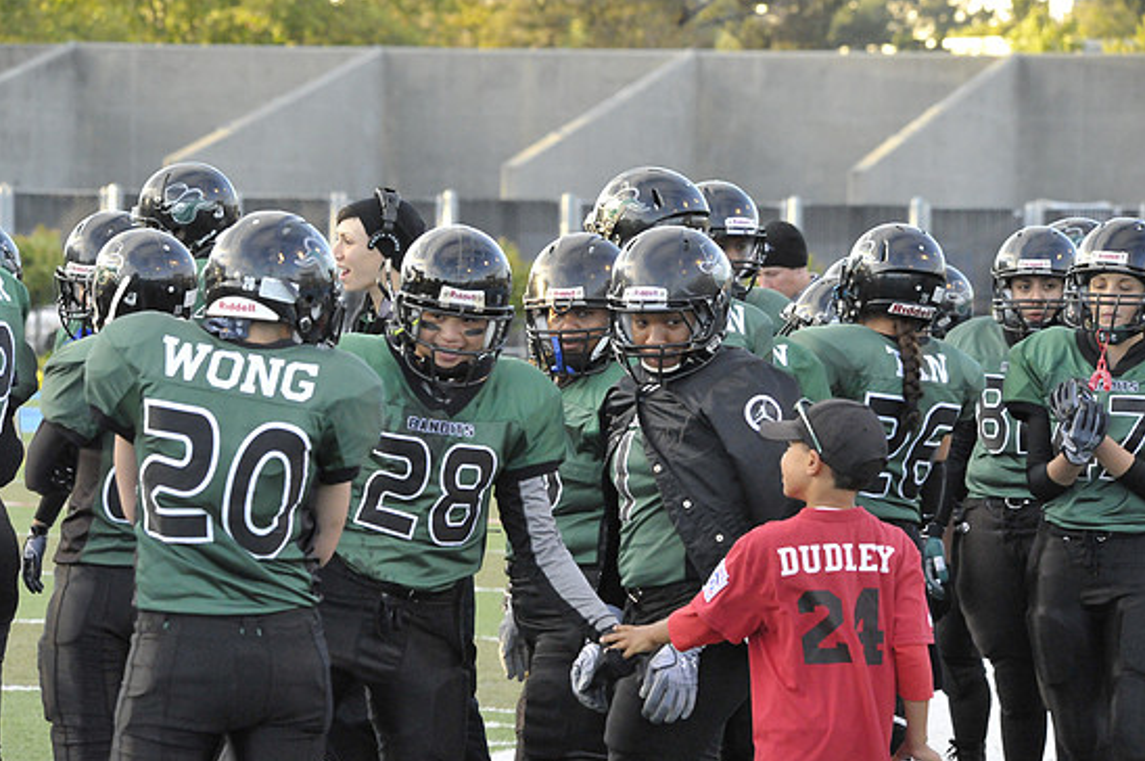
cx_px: 550
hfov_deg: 8.8
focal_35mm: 233
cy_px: 401
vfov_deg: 5.9
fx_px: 7402
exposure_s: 1/1000
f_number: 10
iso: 12800
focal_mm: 220
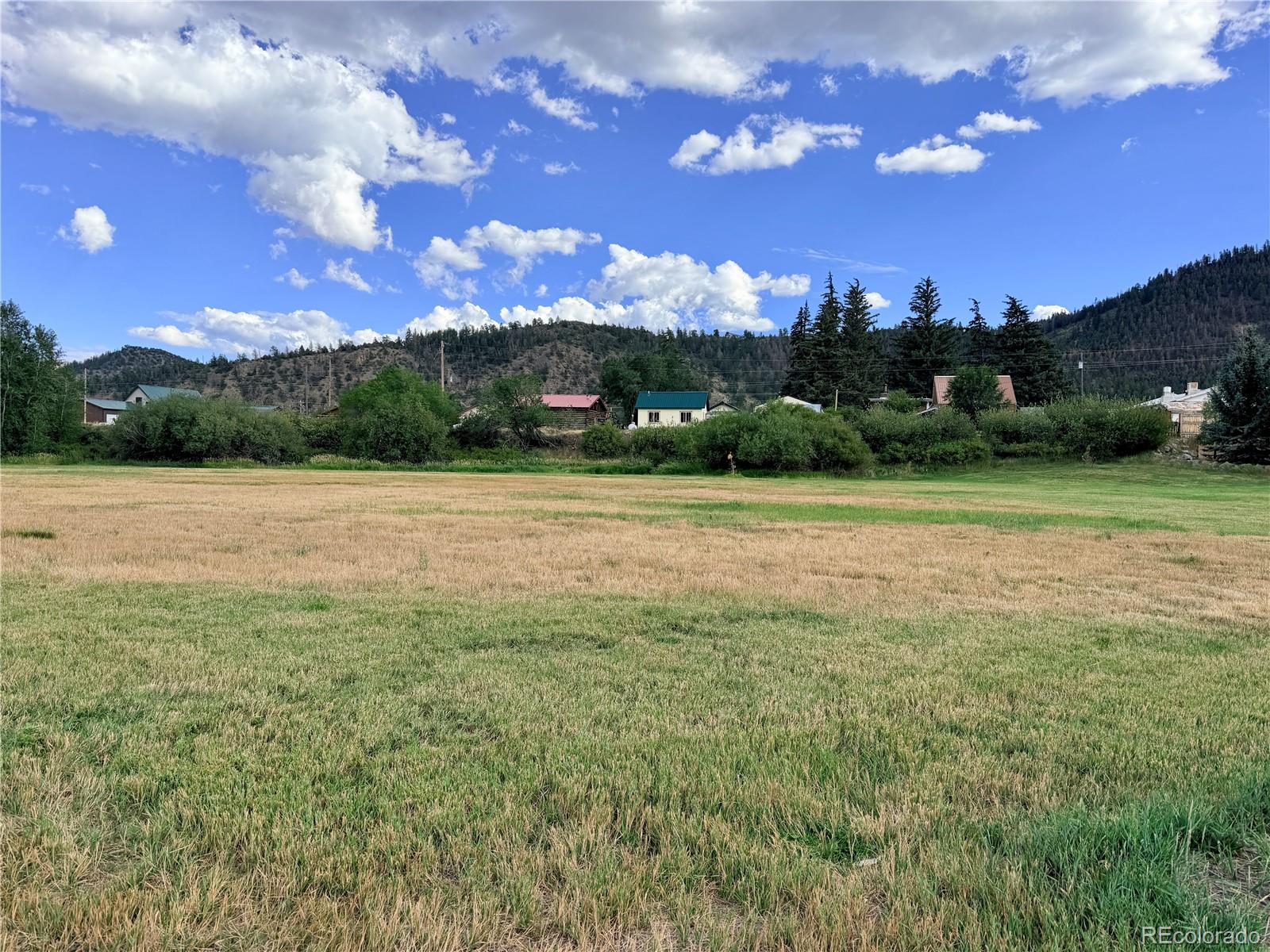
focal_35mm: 24
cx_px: 635
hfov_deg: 71.6
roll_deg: -2.1
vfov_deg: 56.8
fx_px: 881
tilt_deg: -2.1
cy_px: 476
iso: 80
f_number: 1.78
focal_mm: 6.76
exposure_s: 1/2611
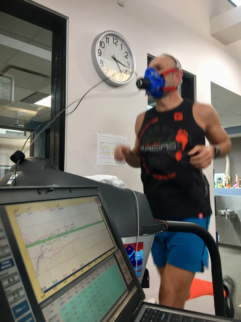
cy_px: 161
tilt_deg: +5.5
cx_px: 120
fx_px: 269
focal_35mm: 29
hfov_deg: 48.2
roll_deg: +0.4
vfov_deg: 61.7
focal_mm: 4.15
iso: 50
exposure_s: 1/15
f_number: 2.2
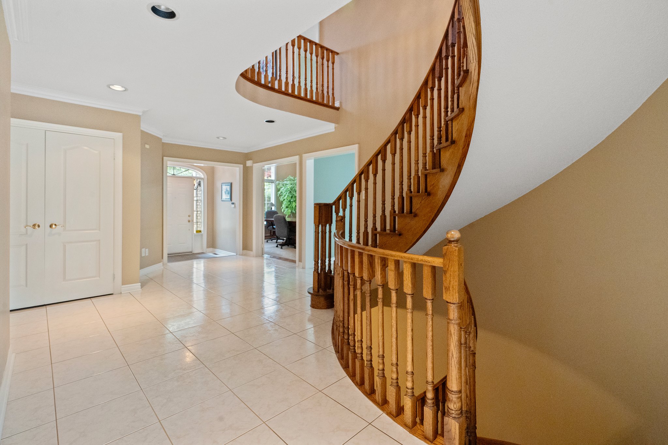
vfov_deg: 73.7
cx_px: 334
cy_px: 222
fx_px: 297
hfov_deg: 96.7
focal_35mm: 16
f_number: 9
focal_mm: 16
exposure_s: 1/30
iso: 12800
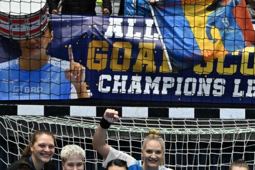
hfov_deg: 15.0
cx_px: 196
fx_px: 963
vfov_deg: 9.9
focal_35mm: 136
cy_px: 210
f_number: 5.6
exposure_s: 1/250
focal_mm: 48
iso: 3200
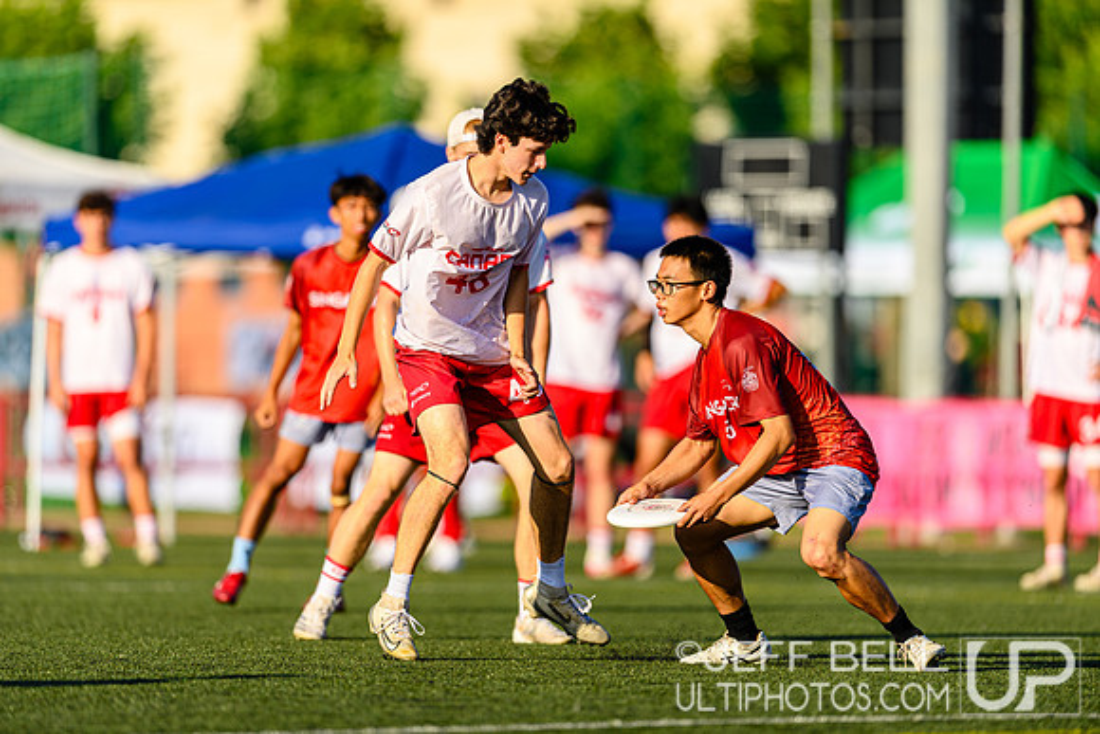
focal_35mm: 400
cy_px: 367
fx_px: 12225
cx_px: 550
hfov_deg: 5.2
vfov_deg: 3.4
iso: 100
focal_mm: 400
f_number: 3.2
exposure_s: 1/1250
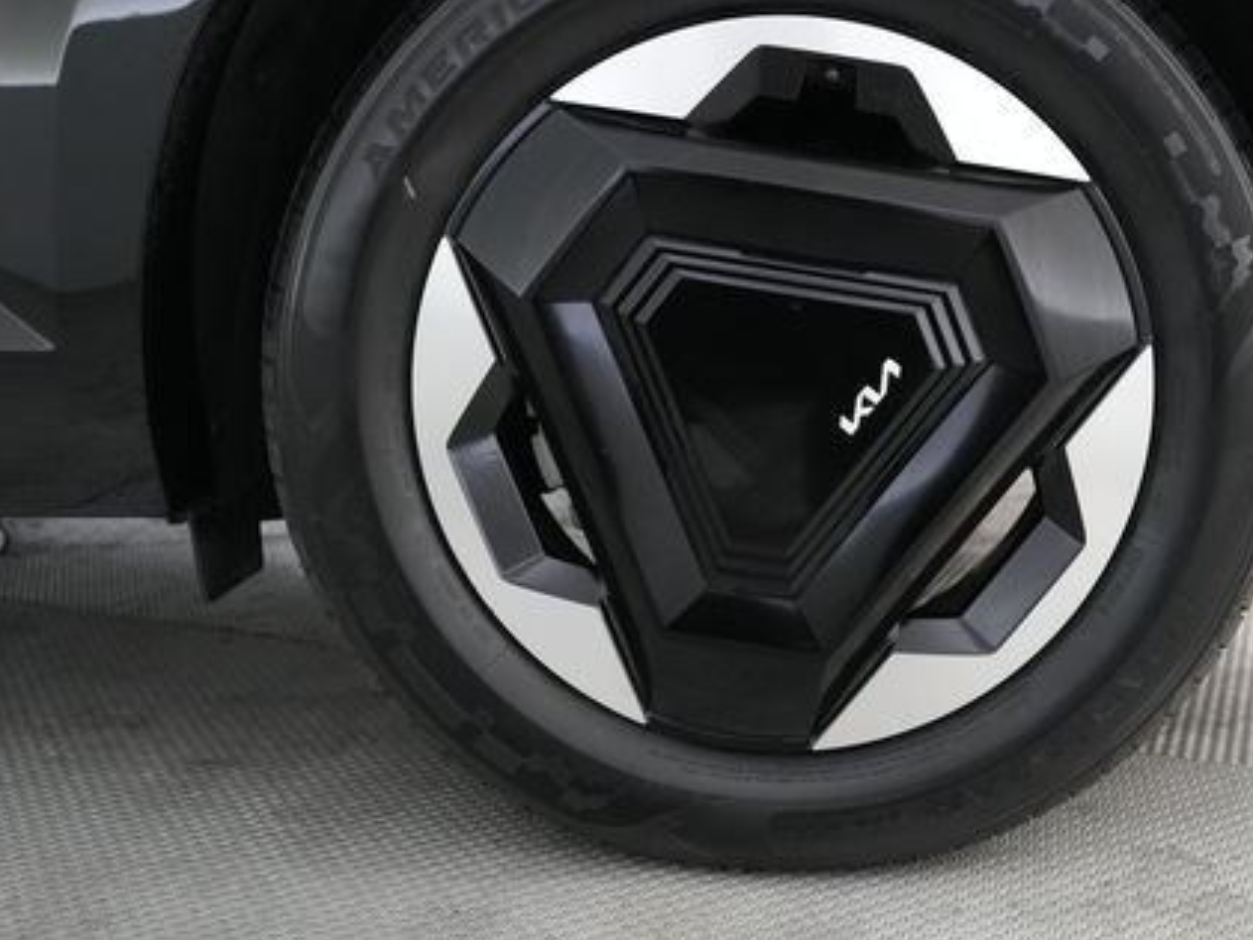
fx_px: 1376
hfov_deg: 48.5
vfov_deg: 37.6
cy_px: 393
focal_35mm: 38
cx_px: 783
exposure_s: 1/160
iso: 5000
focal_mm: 26
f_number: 2.8
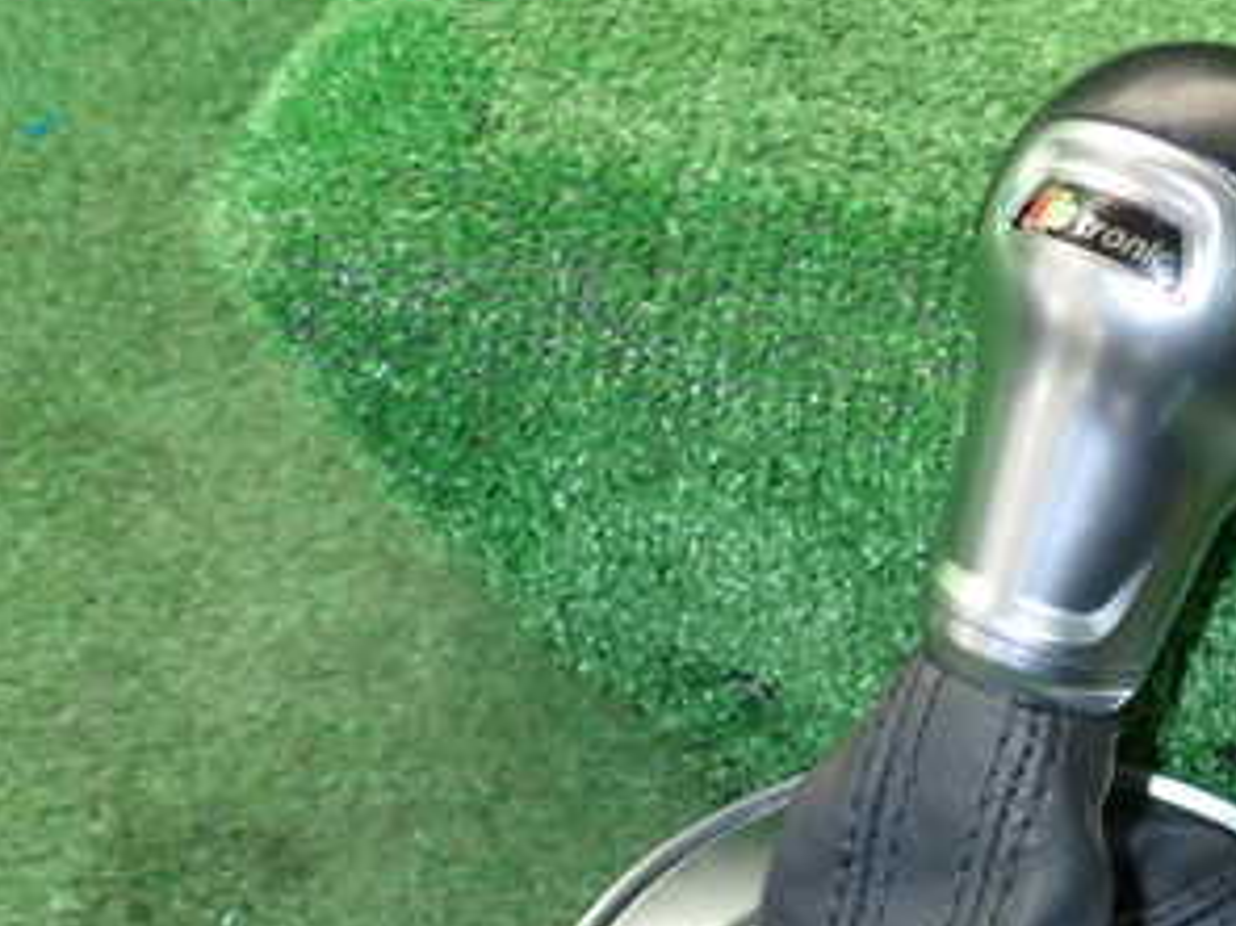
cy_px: 842
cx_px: 1035
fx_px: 2177
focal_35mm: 61
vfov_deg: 23.4
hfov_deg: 30.7
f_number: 6.3
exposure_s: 1/30
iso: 200
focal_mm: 5.4
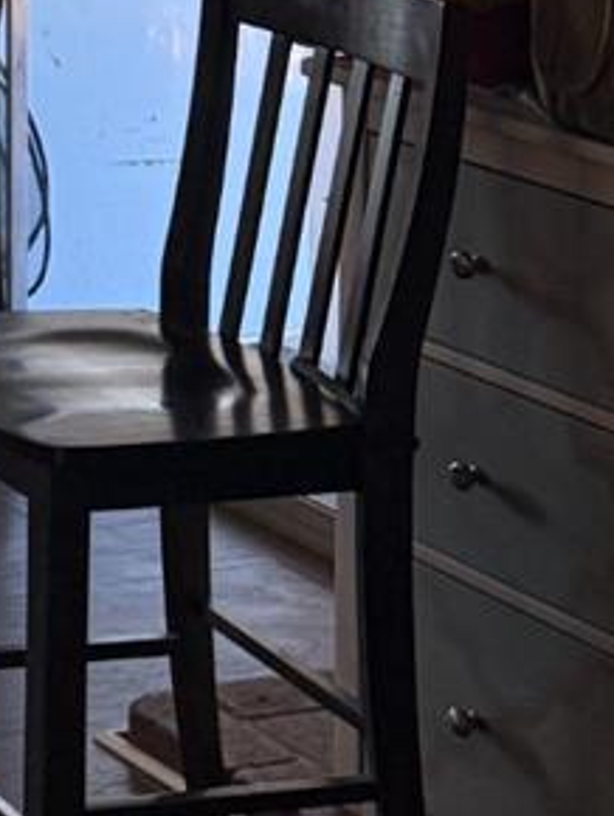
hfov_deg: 10.3
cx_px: -889
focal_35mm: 124
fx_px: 2928
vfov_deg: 14.5
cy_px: -494
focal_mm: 6.76
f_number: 1.78
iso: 200
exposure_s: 1/60
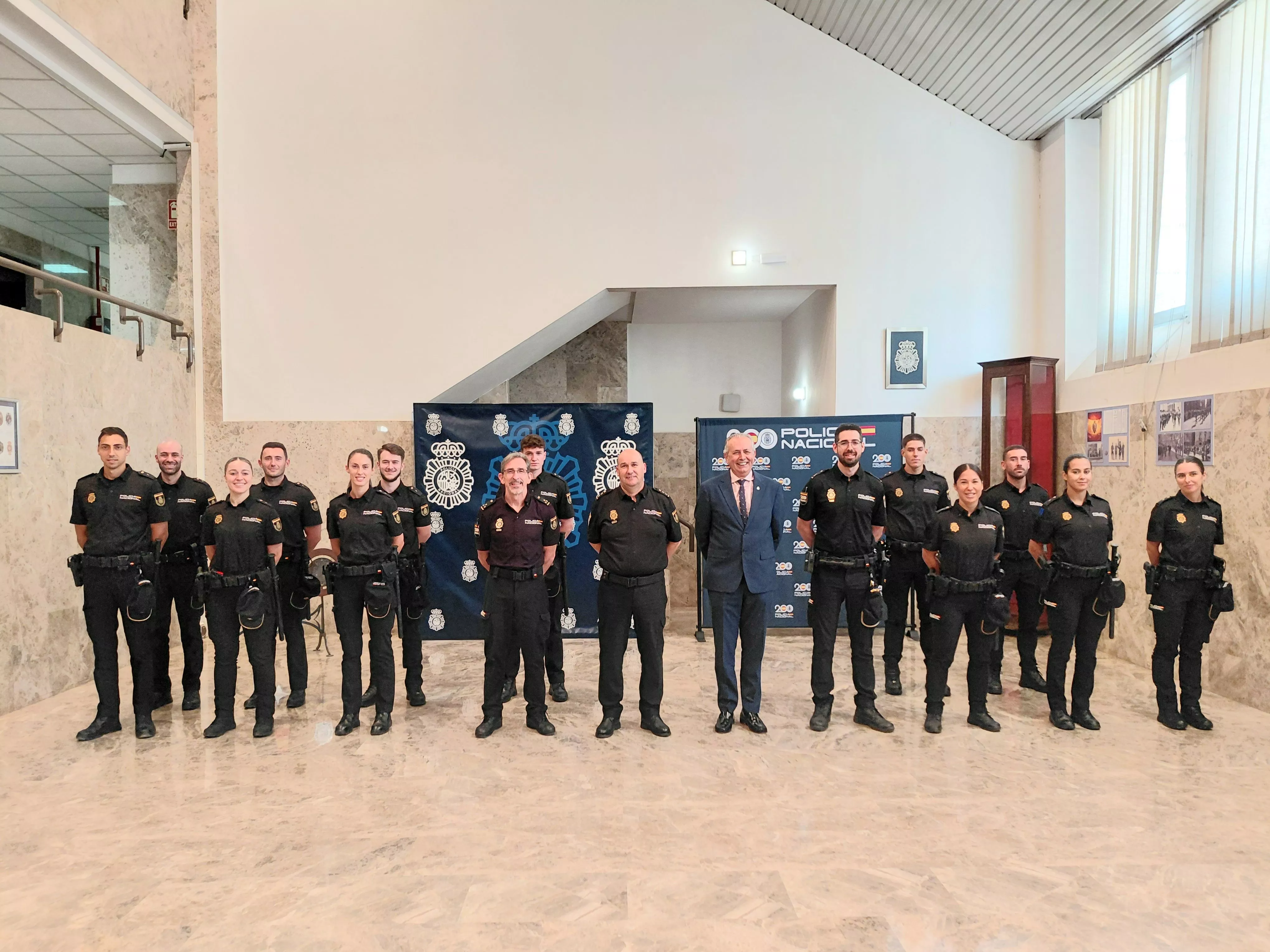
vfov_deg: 54.9
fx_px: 917
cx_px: 635
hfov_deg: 69.4
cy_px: 476
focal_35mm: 25
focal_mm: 4.69
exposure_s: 1/50.3
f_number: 1.8
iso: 200
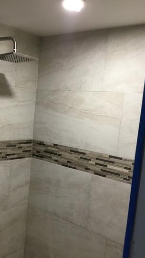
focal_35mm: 40
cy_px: 146
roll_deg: -2.1
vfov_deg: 50.3
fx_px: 273
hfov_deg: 29.7
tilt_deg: -7.8
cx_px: 62
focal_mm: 3.3
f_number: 2.4
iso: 100
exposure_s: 1/30
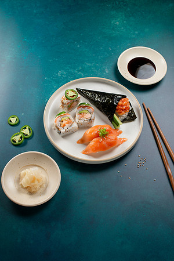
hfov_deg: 27.0
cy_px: 130
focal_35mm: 50
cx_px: 87
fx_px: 362
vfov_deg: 39.6
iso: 250
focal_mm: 50
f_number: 9
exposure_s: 1/200
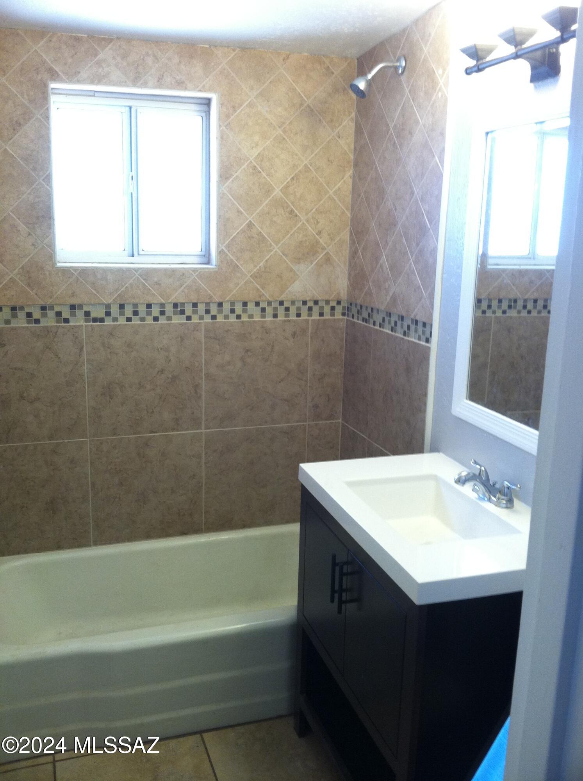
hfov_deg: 40.6
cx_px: 292
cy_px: 390
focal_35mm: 35
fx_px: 788
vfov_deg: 52.7
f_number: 2.8
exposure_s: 1/15
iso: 125
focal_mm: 3.85
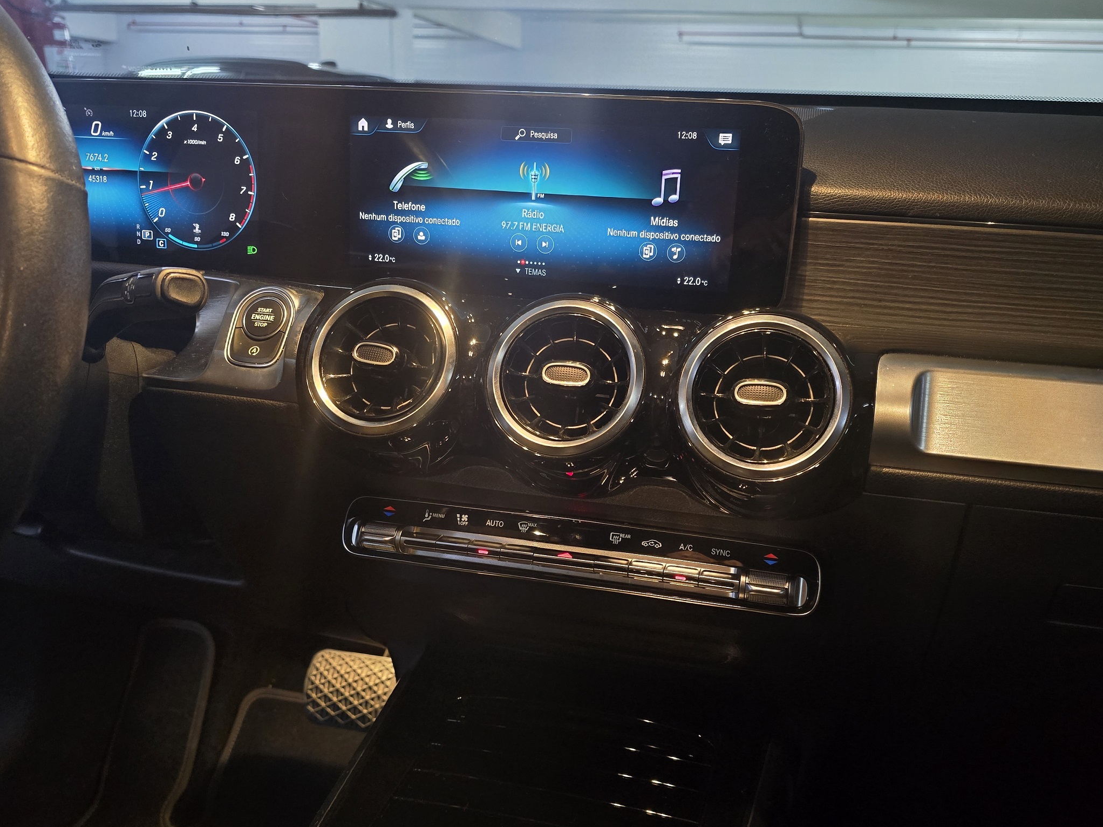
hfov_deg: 65.1
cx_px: 621
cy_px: 404
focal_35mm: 27
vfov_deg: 51.4
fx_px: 860
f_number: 1.7
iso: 1250
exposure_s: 1/30
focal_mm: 6.3
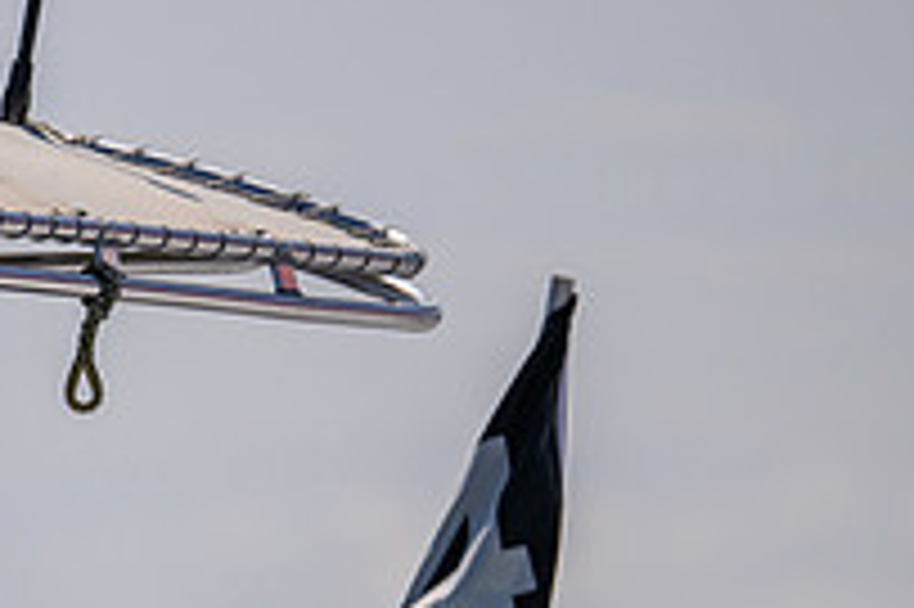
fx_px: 29021
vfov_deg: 1.2
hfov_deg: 1.8
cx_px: -257
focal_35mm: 1144
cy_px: 822
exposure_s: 1/6400
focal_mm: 400
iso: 200
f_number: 4.5
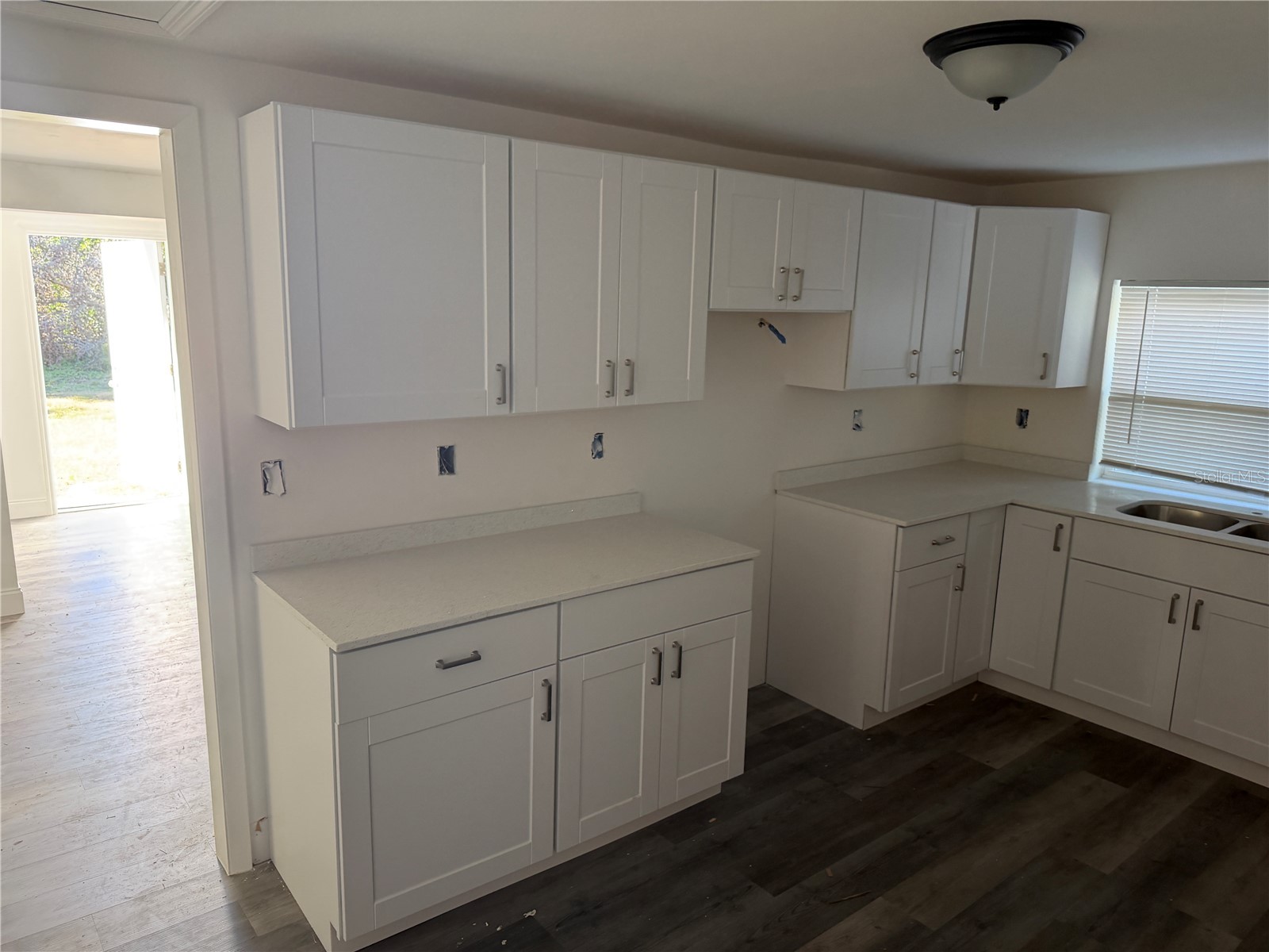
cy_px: 476
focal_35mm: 24
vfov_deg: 56.8
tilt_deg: -13.1
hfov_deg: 71.6
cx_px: 634
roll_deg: +0.0
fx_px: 880
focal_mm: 6.76
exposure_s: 1/115
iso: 200
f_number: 1.78
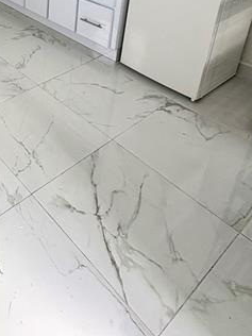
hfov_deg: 35.4
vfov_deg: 45.1
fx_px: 330
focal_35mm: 34
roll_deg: +3.0
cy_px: -4
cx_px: -29
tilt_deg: -20.5
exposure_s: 1/99
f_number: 2.2
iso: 100
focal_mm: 2.22
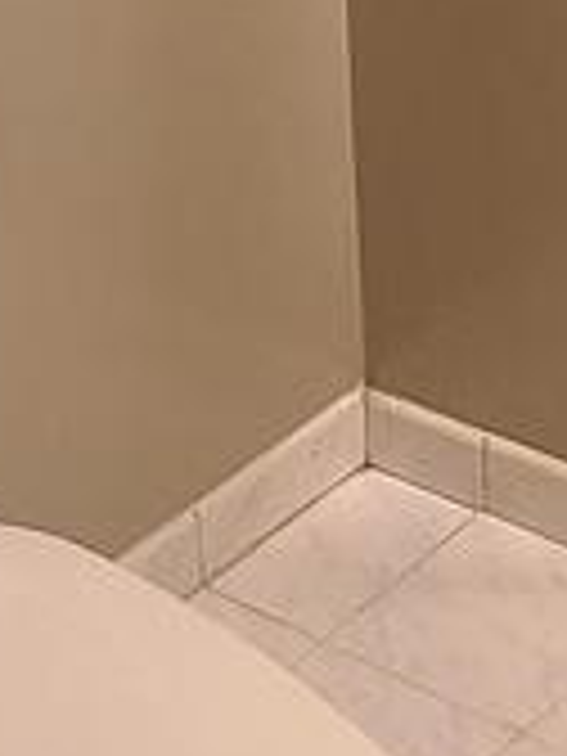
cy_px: -864
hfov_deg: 8.6
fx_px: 3647
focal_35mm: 167
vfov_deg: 10.6
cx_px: 963
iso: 200
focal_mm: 5.4
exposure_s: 1/59
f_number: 1.8
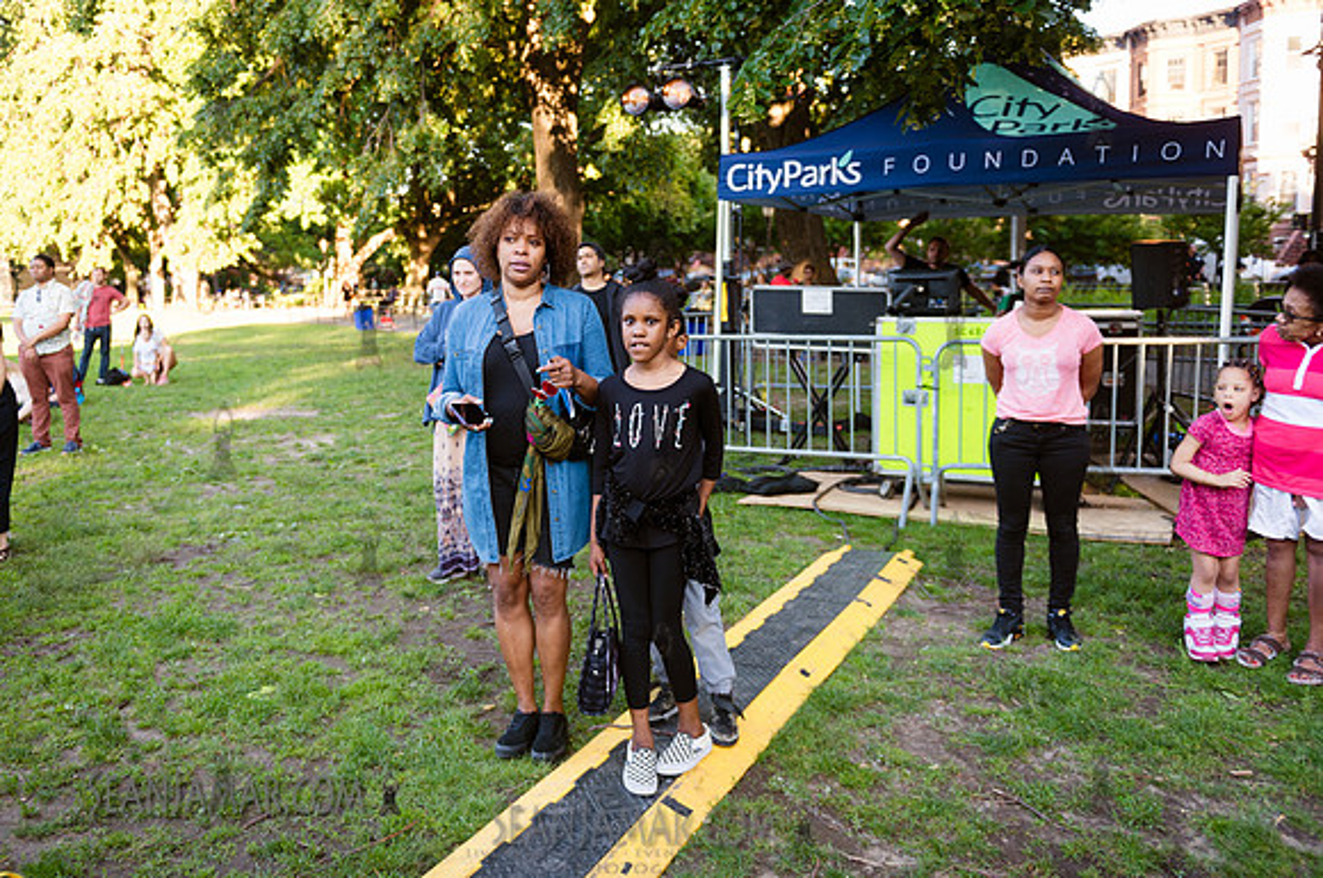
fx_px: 1097
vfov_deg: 43.6
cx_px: 592
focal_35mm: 30
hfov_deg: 62.0
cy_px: 390
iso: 200
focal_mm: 27
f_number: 2.8
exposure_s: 1/160
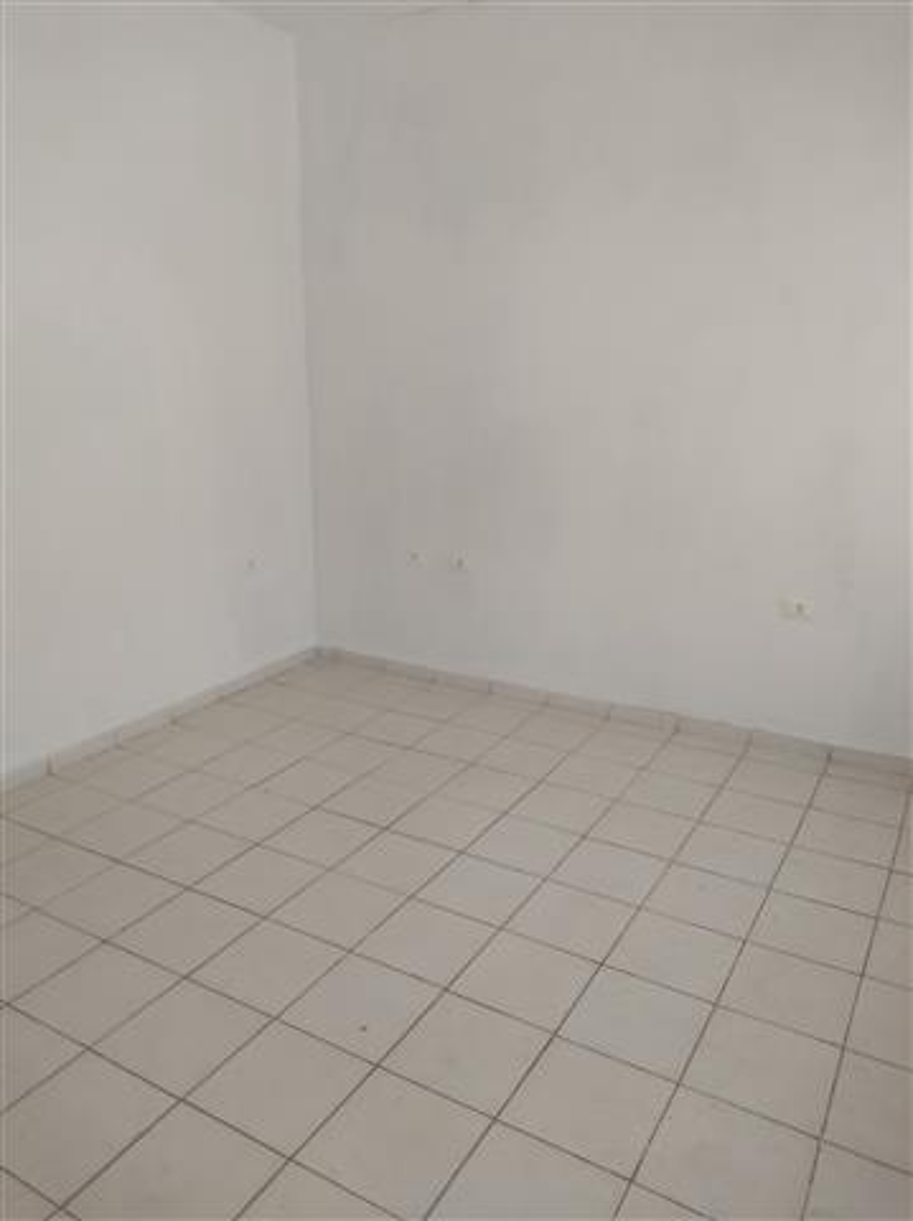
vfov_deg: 67.4
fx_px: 916
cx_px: 456
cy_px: 610
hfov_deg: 53.0
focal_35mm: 26
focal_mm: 4.74
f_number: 1.79
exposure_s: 1/30
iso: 256
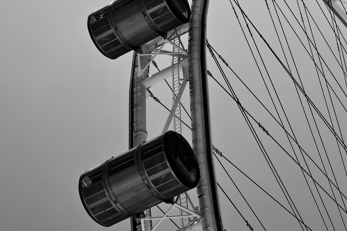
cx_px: 332
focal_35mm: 106
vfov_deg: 12.9
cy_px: 75
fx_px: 1022
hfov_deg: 18.8
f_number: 5.6
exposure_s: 1/2000
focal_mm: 50
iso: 100
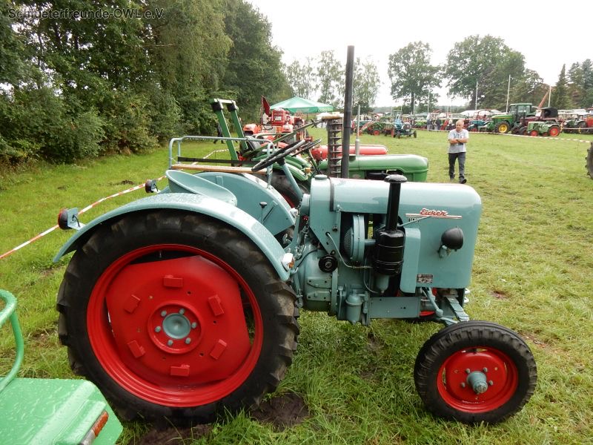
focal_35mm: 25
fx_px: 428
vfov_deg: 54.9
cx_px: 296
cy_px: 222
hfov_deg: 69.4
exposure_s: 1/250
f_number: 3.7
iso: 180
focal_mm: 4.5
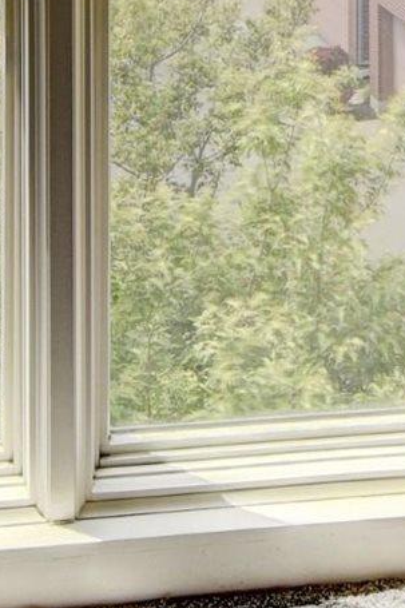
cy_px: -214
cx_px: 146
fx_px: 1411
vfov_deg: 21.6
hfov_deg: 16.3
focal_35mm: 84
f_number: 8
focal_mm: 11
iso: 400
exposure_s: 1/250
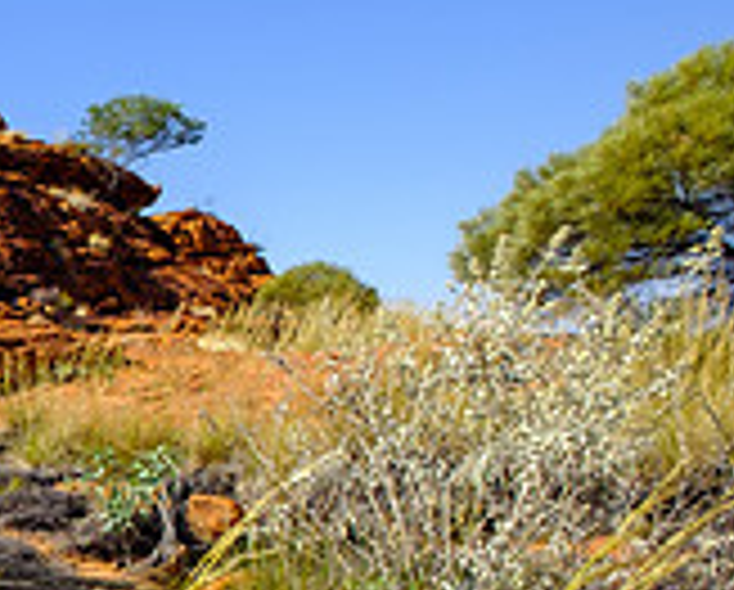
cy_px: 682
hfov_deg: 25.0
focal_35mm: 50
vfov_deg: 27.2
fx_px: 1088
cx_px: -446
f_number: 8
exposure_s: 1/350
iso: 200
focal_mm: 10
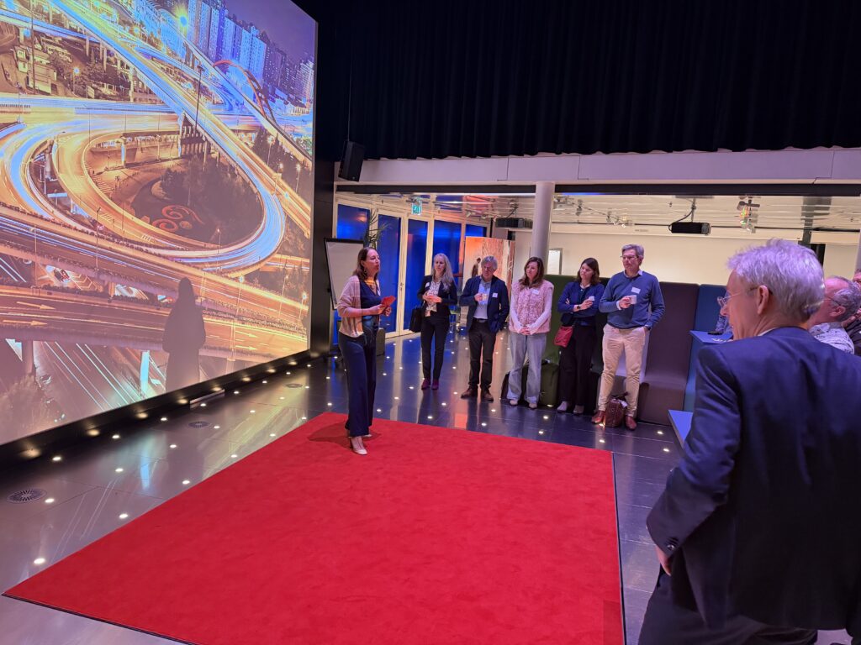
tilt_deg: -8.1
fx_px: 597
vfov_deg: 56.8
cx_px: 430
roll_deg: -3.1
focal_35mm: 24
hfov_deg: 71.6
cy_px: 322
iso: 500
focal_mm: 6.76
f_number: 1.78
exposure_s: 1/55
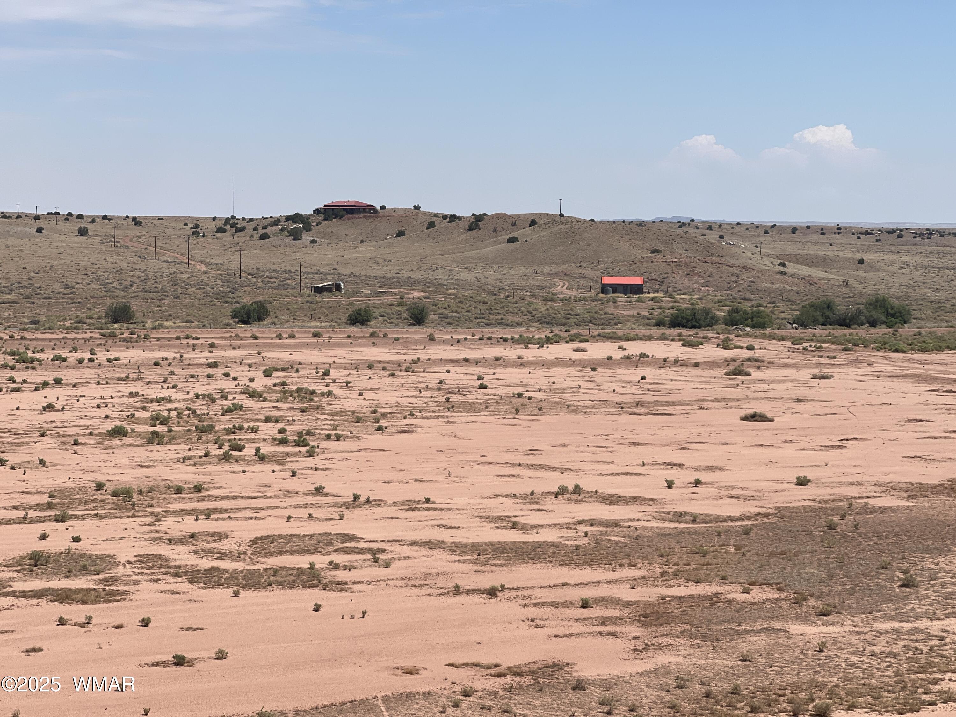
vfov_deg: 19.1
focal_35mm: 77
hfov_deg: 25.3
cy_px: 358
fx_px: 2127
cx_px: 478
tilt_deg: -2.6
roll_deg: -0.3
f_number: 2.8
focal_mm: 9
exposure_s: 1/1393
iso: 32
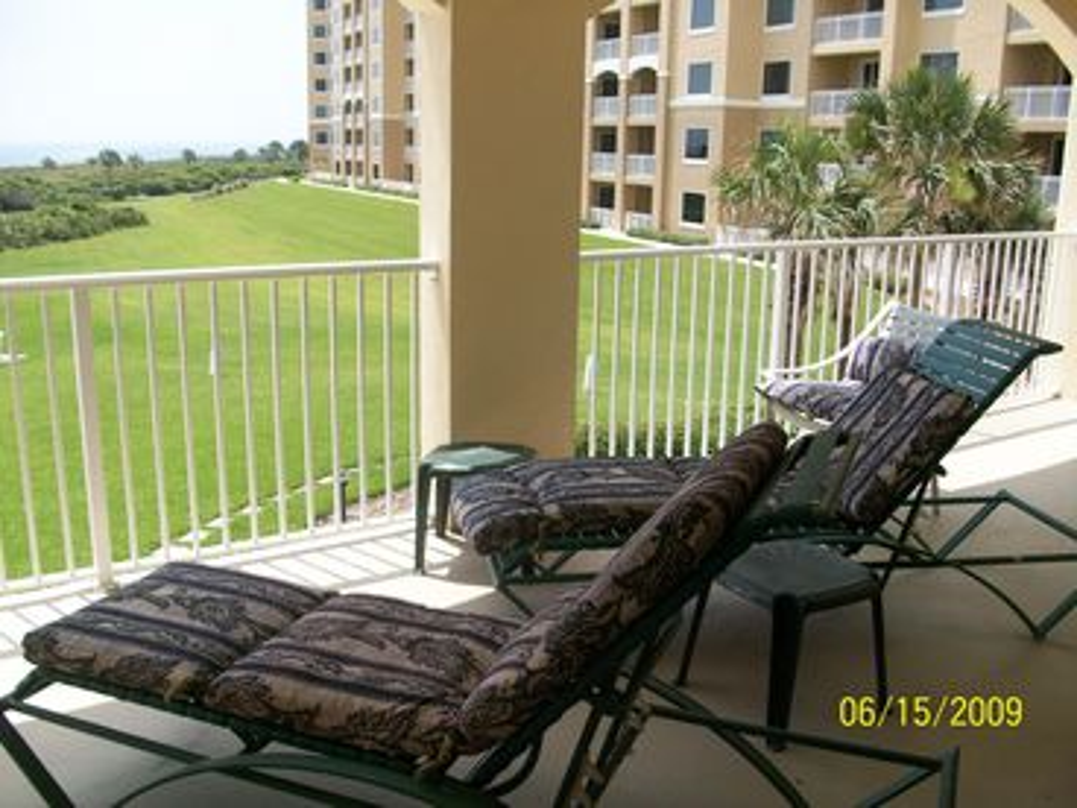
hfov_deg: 54.0
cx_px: 538
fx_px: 1058
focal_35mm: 34
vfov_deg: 41.8
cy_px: 404
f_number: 2.8
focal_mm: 5.7
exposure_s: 1/694
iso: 64
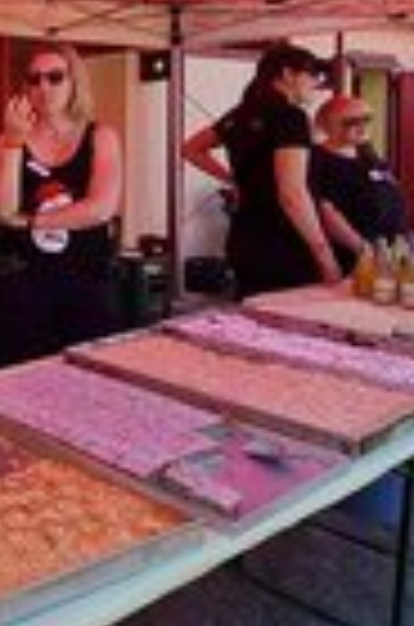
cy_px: 176
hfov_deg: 25.7
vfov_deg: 48.2
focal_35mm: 39
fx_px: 676
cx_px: -202
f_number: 2.2
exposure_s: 1/485
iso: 50
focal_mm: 1.74
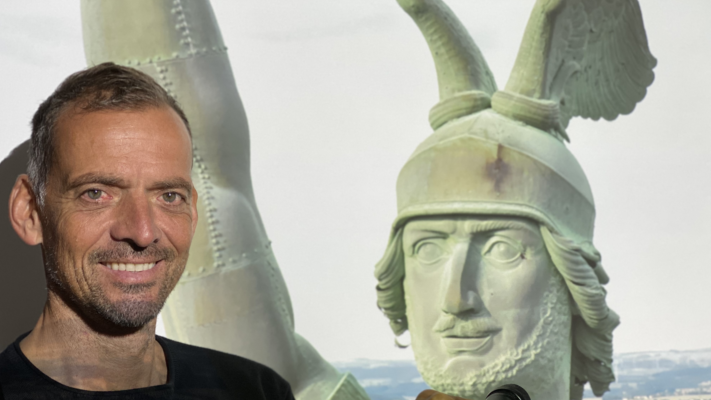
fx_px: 1075
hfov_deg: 36.6
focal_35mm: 57
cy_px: 263
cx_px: 354
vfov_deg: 21.0
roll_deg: +0.3
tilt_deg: -1.2
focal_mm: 6
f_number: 2
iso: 100
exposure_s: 1/120
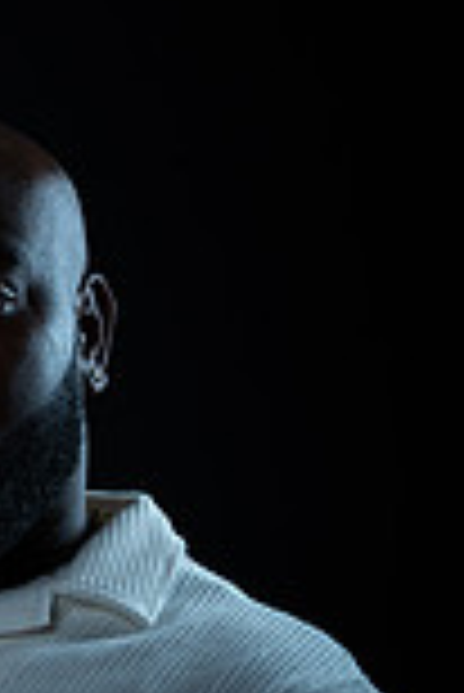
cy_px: 940
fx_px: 1967
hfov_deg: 12.8
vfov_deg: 18.4
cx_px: -207
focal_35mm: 102
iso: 500
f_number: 5.6
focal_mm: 35
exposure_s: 1/250
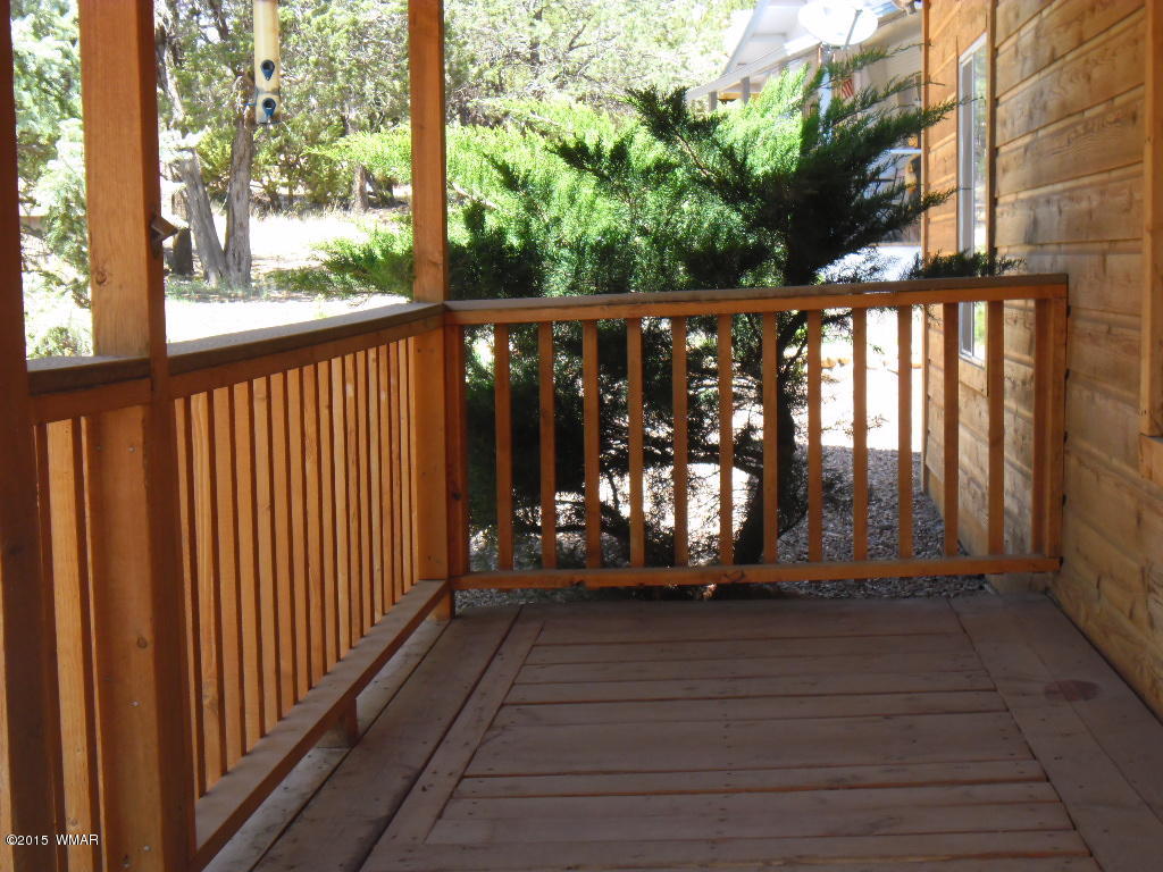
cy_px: 436
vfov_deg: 28.0
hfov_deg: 36.8
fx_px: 1747
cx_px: 582
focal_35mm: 52
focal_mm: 9.3
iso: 100
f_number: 5
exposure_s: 1/60
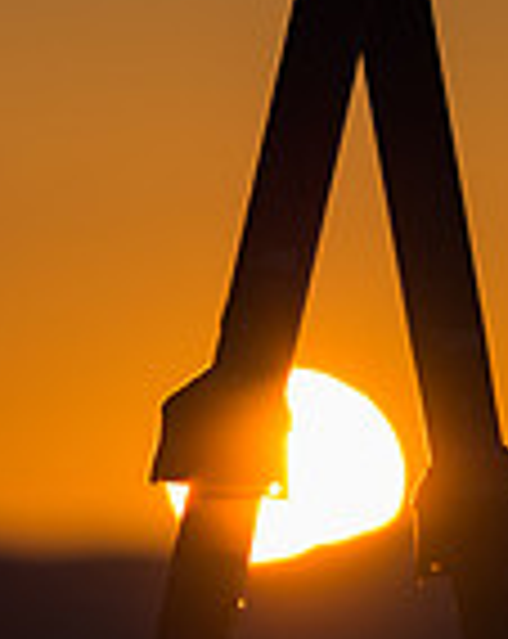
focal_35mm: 895
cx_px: 459
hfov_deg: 1.7
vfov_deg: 2.2
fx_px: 16875
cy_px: -68
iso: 200
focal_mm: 300
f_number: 5
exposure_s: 1/4000
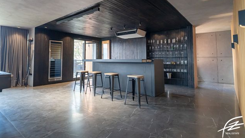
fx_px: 130
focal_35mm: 20
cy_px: 50
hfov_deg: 86.5
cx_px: 114
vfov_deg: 55.1
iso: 2500
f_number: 1.8
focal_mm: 16
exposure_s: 1/1600
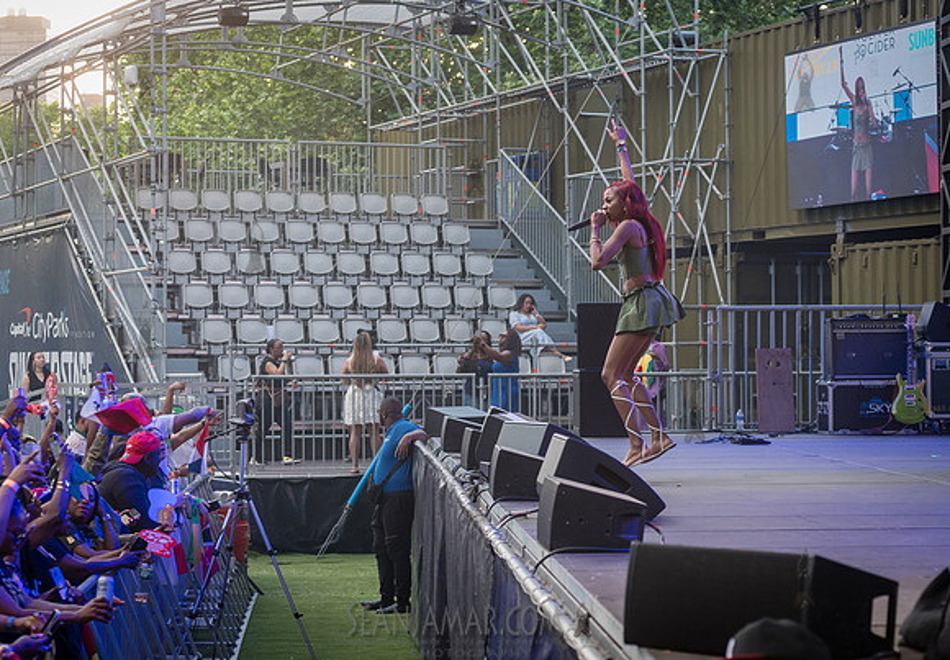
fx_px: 2308
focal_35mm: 86
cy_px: 314
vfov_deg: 16.3
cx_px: 519
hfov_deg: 23.3
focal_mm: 80
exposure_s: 1/250
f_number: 4.5
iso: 1000
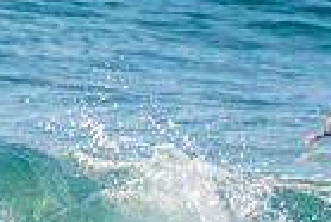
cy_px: 278
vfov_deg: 0.6
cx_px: -119
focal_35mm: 2501
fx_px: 23019
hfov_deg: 0.8
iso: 280
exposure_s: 1/1250
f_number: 5.6
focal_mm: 400
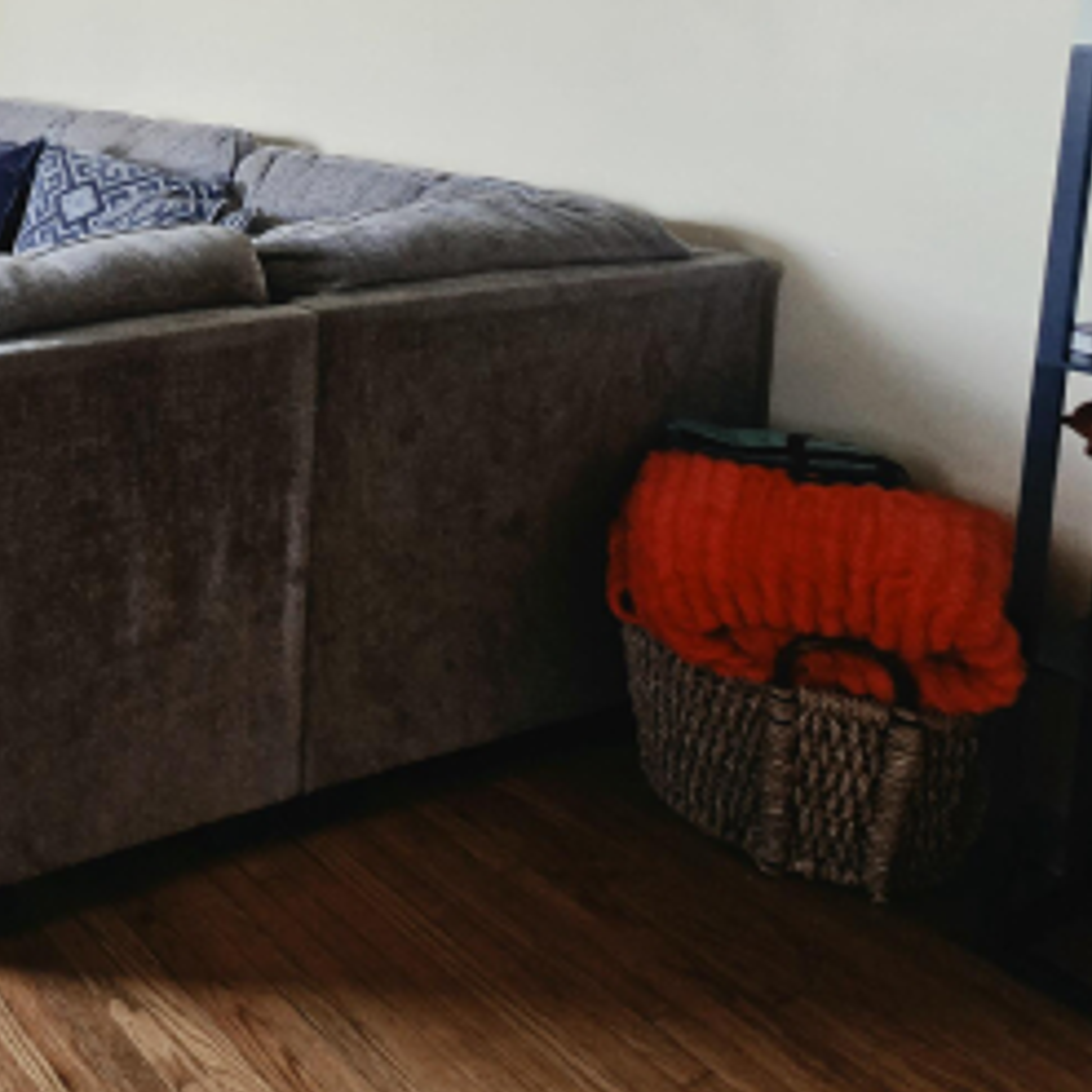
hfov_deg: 37.3
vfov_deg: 47.1
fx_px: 1106
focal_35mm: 31
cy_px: 102
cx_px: -267
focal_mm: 2.2
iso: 160
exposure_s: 1/60.2
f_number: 2.2
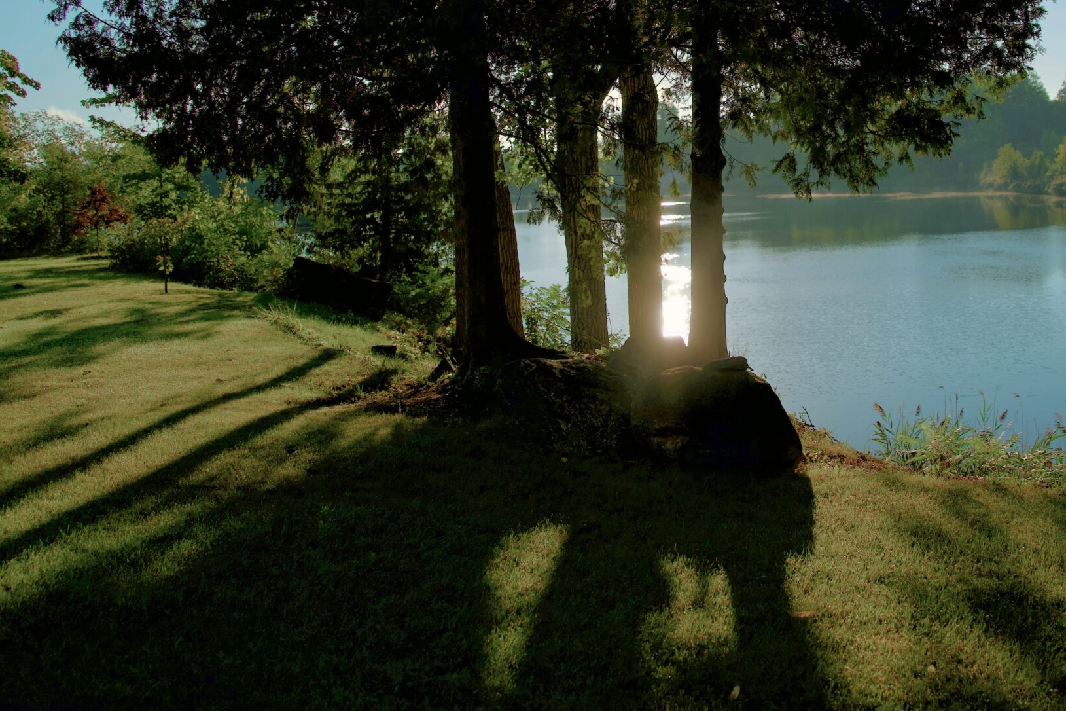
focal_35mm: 44
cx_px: 752
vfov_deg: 30.1
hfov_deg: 43.5
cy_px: 195
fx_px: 1303
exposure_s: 1/2000
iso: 100
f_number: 3.5
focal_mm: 28
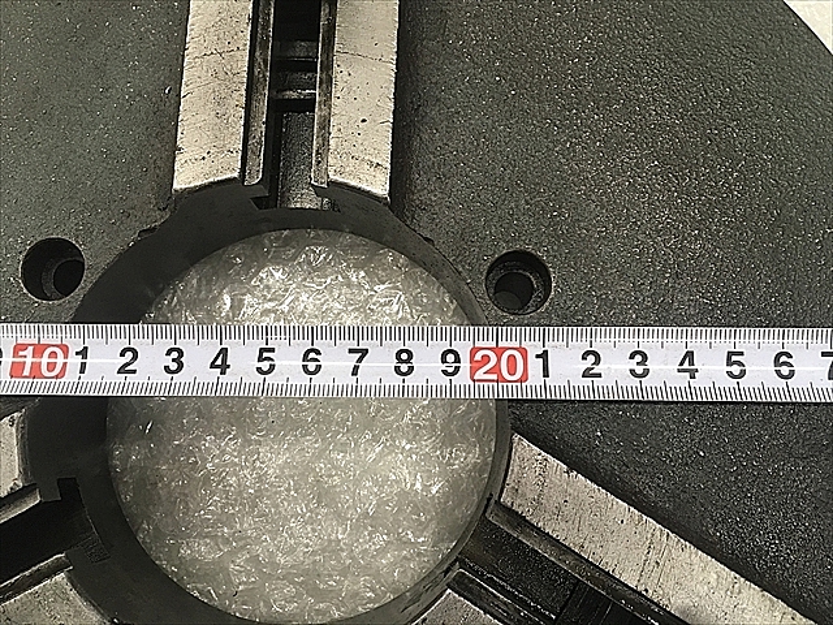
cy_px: 312
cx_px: 416
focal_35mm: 29
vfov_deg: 48.2
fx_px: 698
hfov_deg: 61.7
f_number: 2.2
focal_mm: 4.15
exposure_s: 1/30
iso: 80
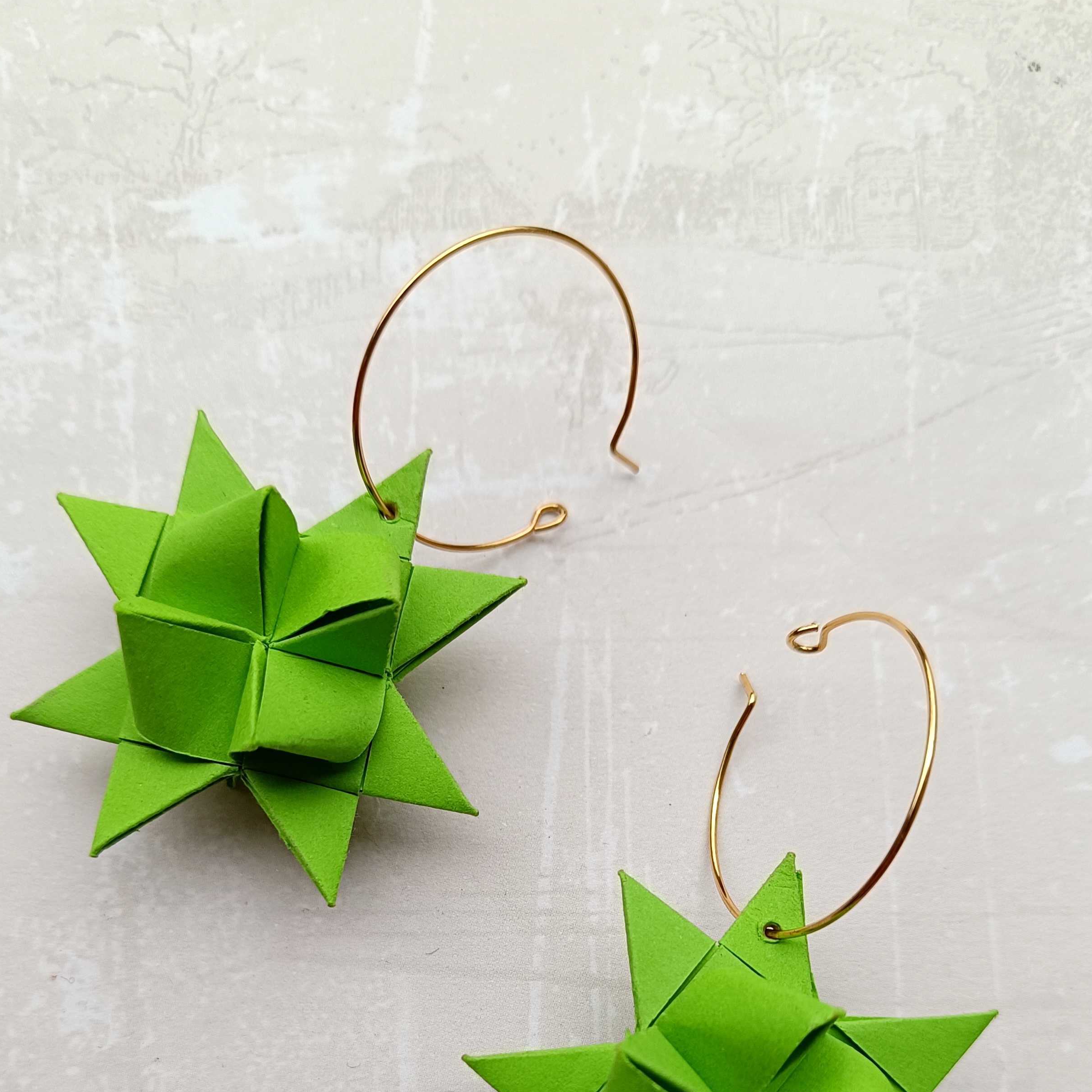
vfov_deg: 43.3
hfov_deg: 46.0
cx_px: 509
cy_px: 915
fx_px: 1285
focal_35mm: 36
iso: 112
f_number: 1.88
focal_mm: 5.59
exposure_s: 1/101
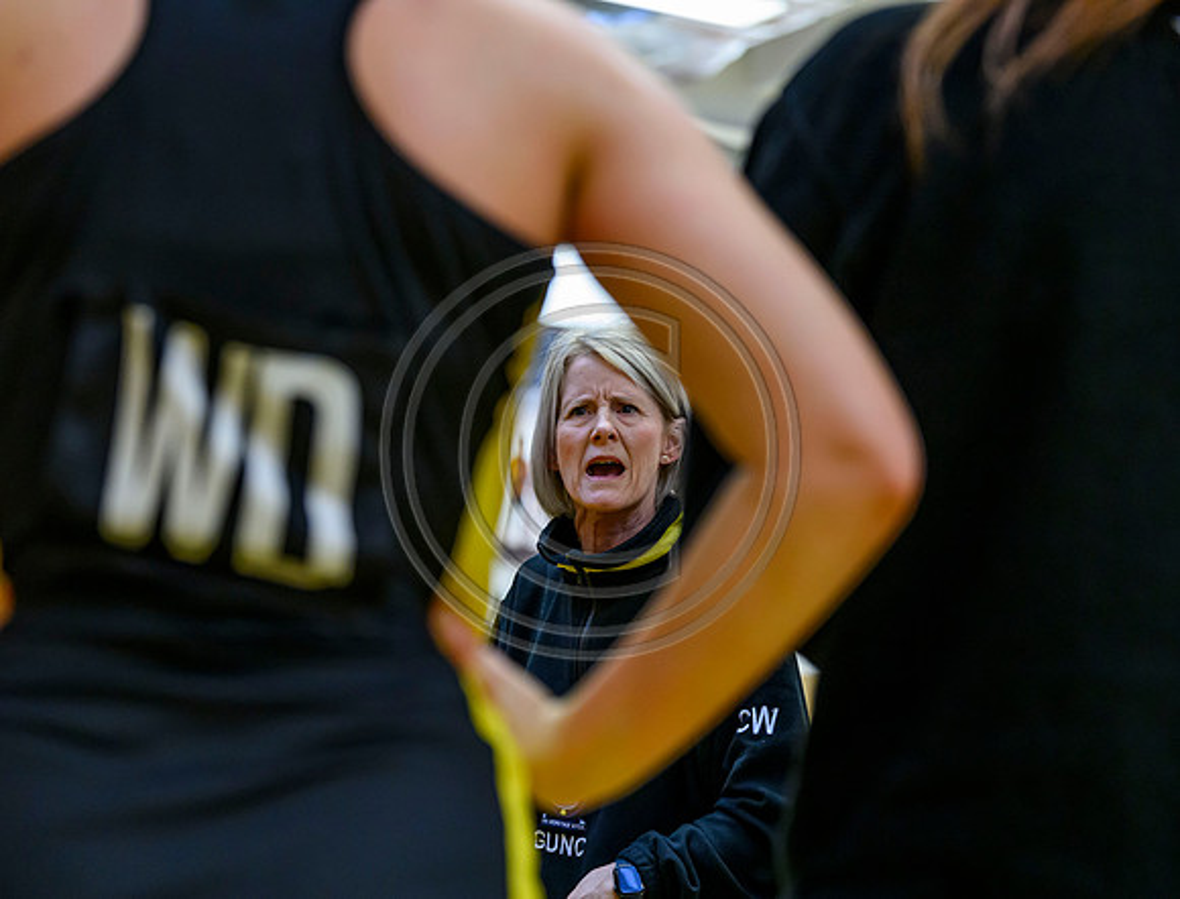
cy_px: 530
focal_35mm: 90
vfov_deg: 16.5
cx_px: 607
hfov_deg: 21.6
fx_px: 3093
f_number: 3.2
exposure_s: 1/640
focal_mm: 70
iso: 3200
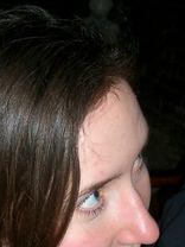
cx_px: 53
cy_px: 182
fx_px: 713
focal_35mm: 100
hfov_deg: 14.7
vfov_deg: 19.5
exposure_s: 1/40
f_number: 2.6
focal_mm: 5.8
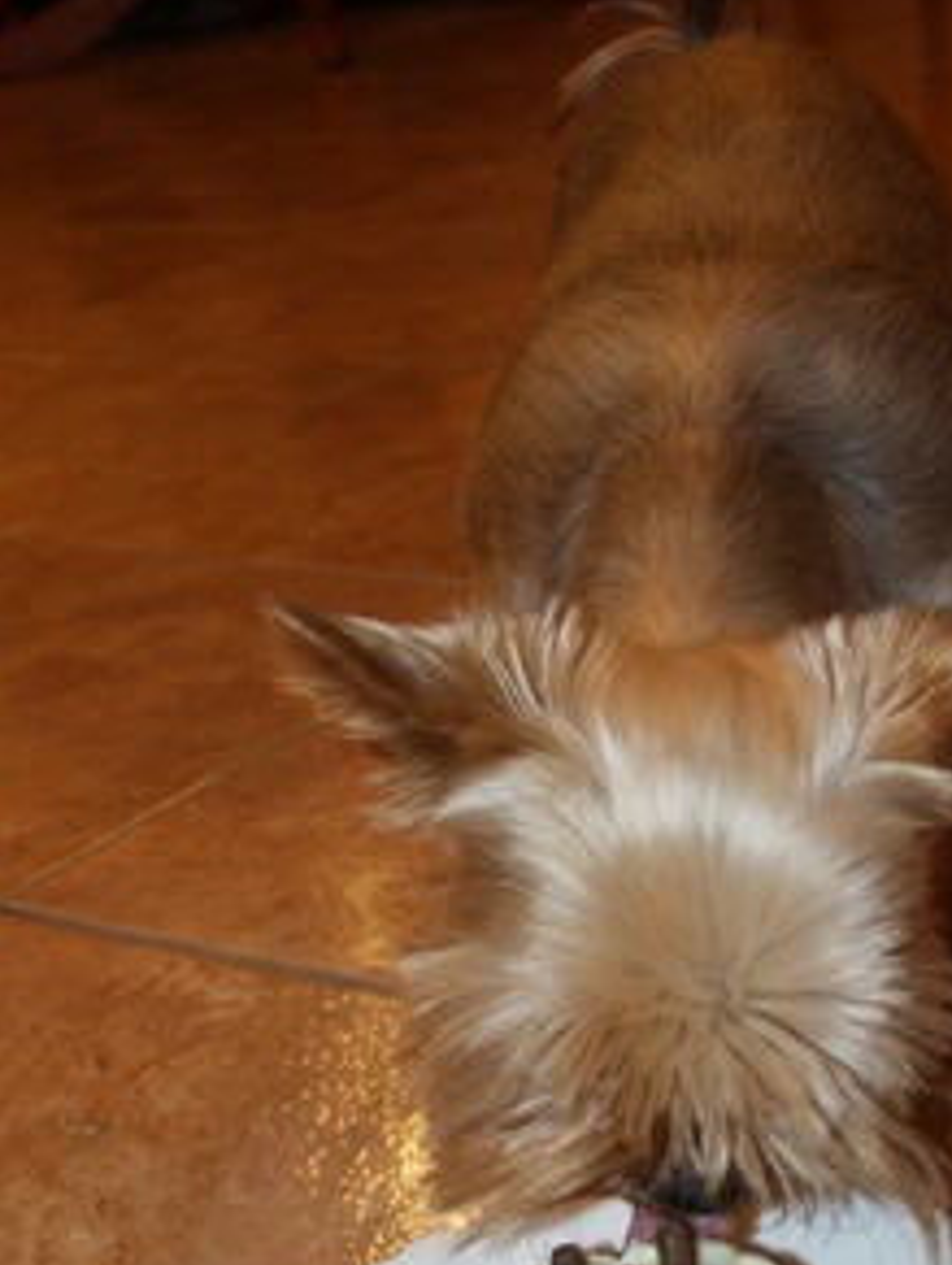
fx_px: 2086
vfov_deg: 33.5
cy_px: 822
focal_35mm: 57
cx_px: 691
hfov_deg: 25.5
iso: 400
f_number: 5.6
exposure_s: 1/60
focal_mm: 24
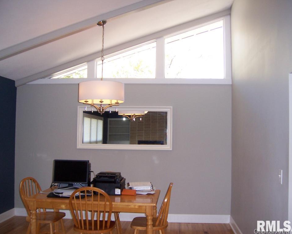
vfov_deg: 39.2
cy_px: 118
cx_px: 146
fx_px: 328
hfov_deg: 47.9
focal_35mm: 38
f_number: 3
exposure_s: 1/60
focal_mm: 6
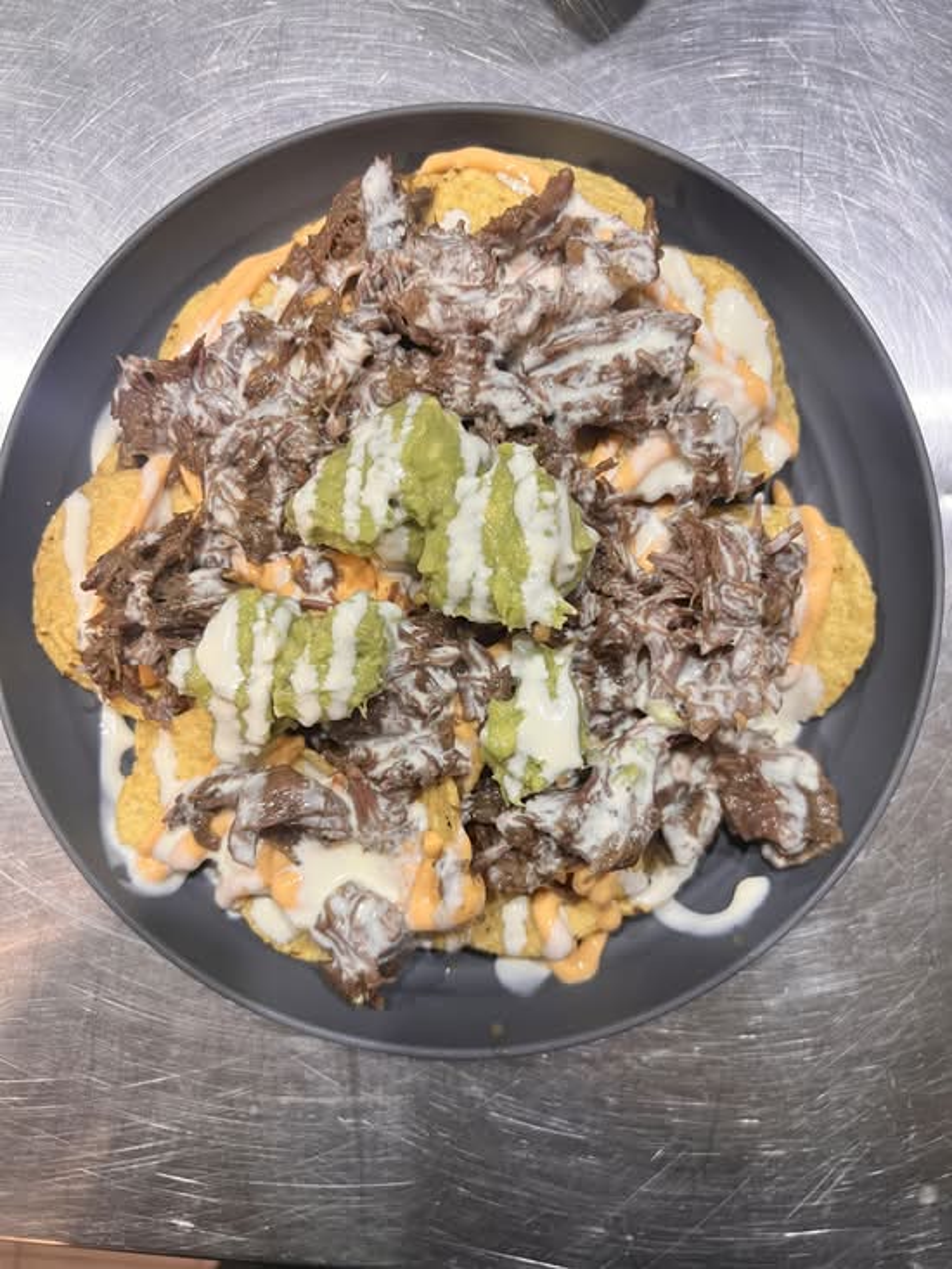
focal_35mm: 26
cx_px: 476
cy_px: 634
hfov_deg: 53.1
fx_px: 953
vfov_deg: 67.3
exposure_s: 1/50
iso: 100
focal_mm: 5.7
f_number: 1.5
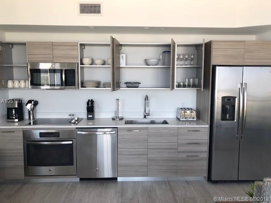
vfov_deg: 49.7
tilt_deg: -6.6
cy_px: 102
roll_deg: -0.4
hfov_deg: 63.4
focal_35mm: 28
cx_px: 136
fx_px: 219
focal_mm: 3.99
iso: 25
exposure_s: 1/40
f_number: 1.8
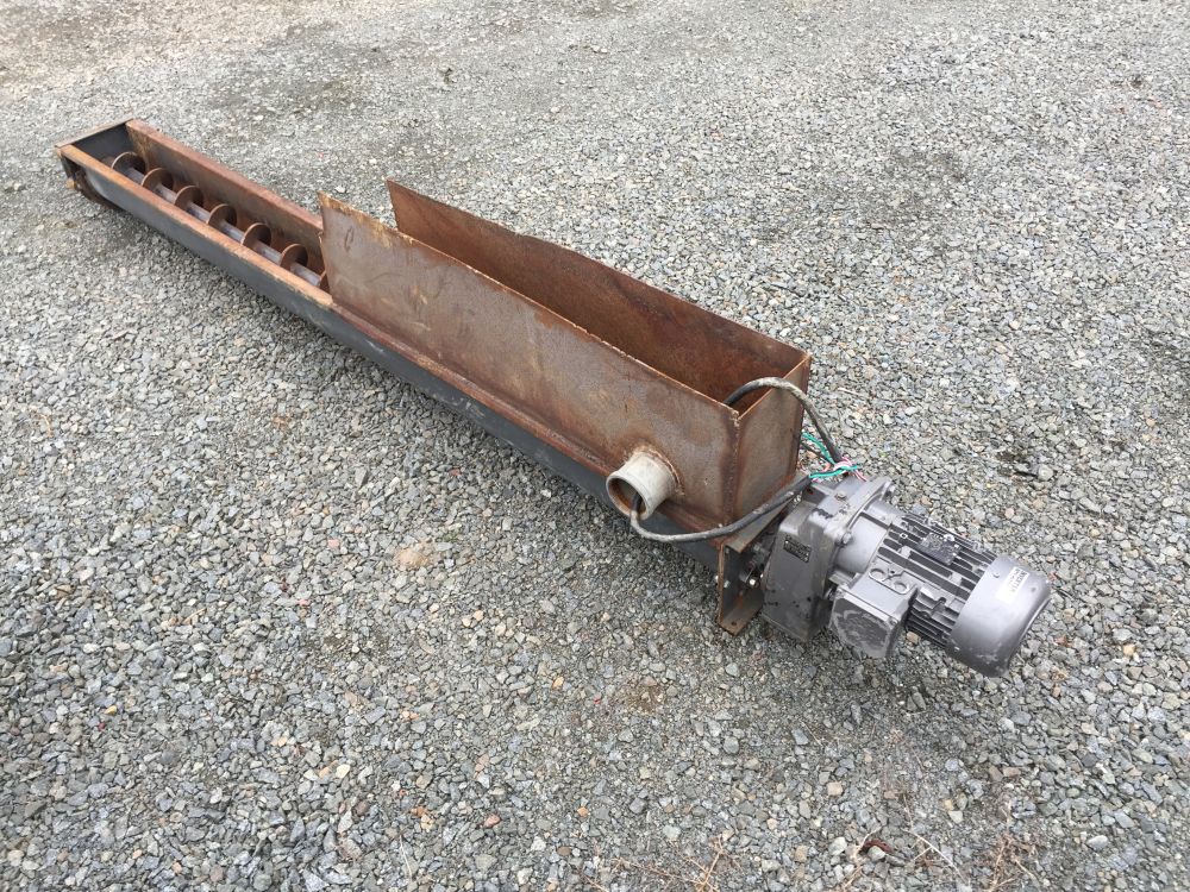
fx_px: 997
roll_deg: +1.6
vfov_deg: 48.2
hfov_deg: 61.7
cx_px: 595
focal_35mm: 29
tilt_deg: -44.5
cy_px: 446
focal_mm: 4.15
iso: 40
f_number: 2.2
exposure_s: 1/120
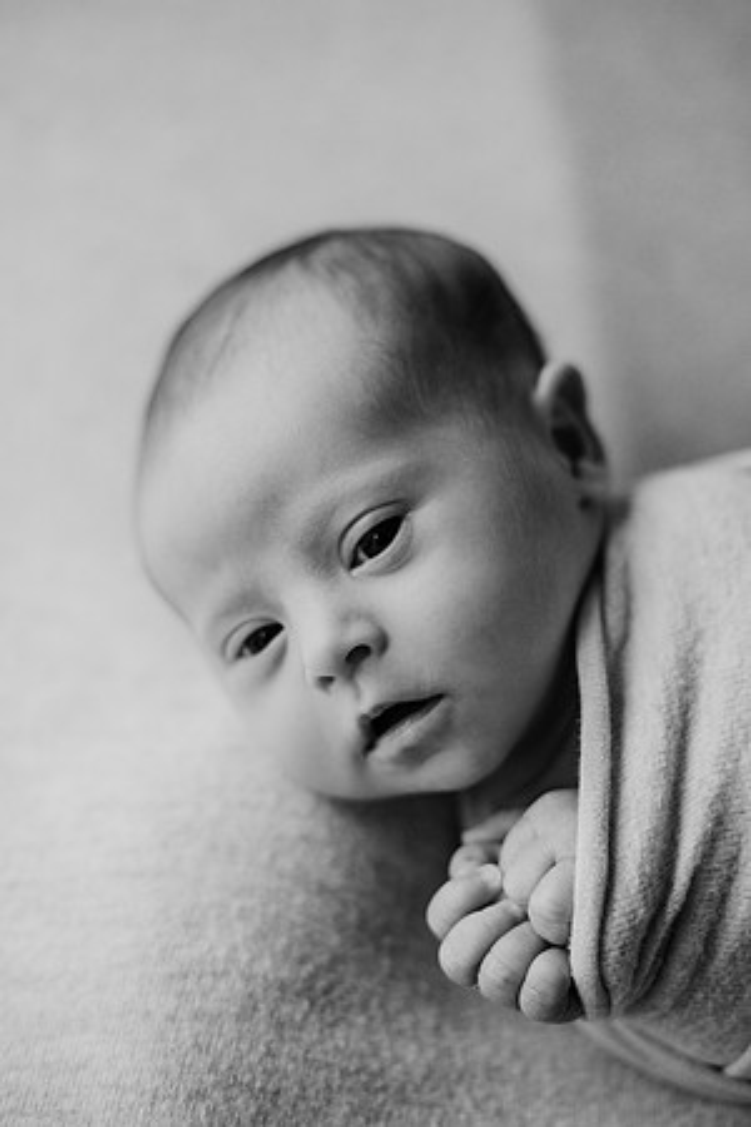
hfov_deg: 27.0
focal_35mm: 50
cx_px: 376
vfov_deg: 39.6
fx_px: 1564
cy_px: 564
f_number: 2.2
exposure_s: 1/500
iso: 500
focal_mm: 50
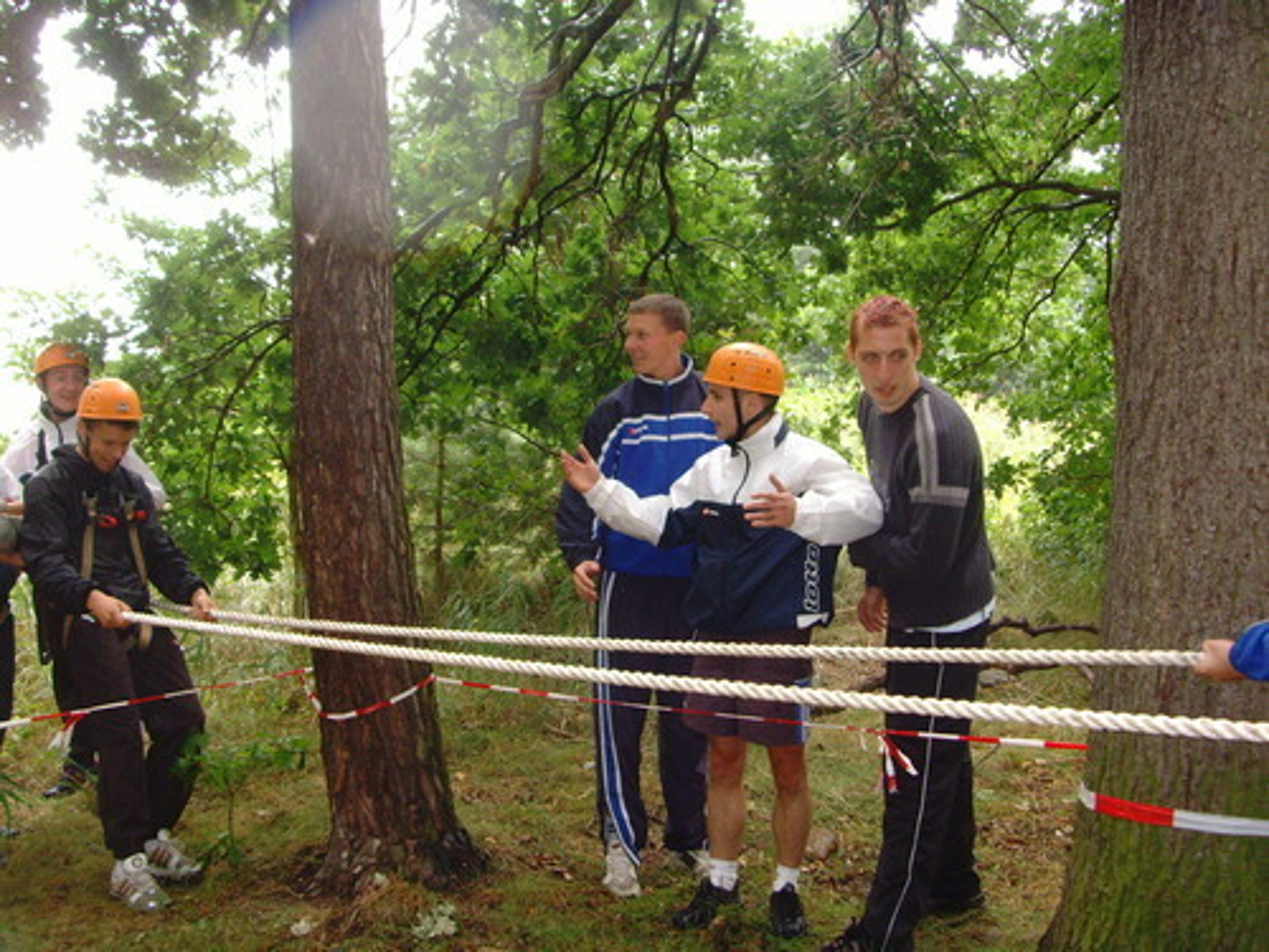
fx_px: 1430
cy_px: 476
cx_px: 634
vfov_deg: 36.8
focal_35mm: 39
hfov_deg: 47.9
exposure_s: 1/45
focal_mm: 6.6
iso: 200
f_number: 3.5
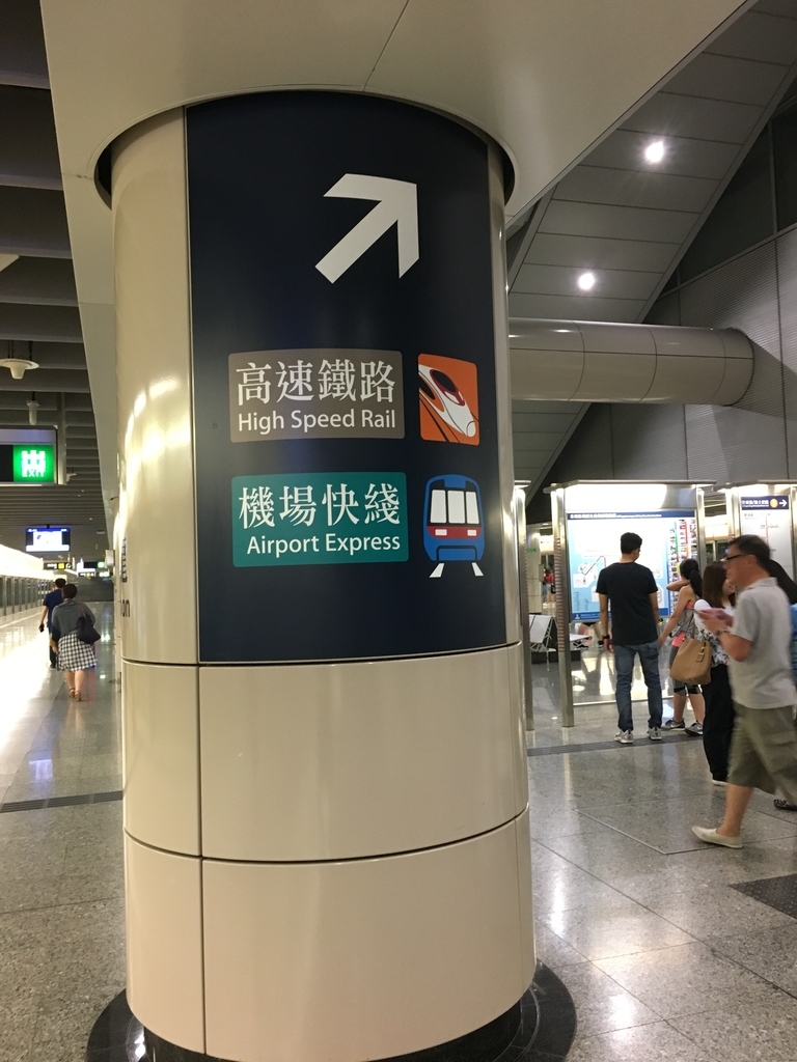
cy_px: 531
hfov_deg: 48.2
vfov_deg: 61.7
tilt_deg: +3.4
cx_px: 398
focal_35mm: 29
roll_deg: +1.8
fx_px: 890
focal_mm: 4.15
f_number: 2.2
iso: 200
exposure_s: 1/20
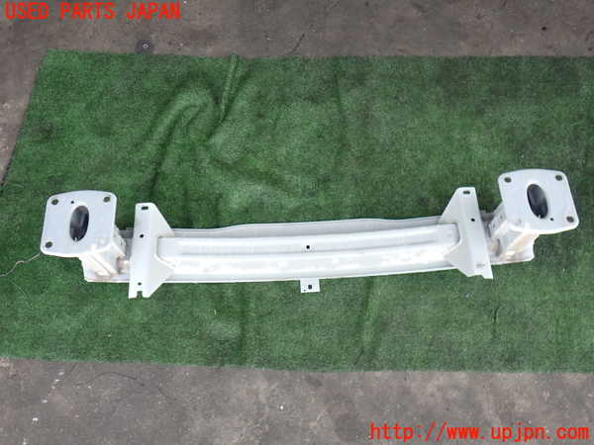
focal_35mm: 30
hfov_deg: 60.0
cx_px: 297
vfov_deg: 46.8
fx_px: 515
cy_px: 222
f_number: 2.3
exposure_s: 1/125
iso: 125
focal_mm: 5.4
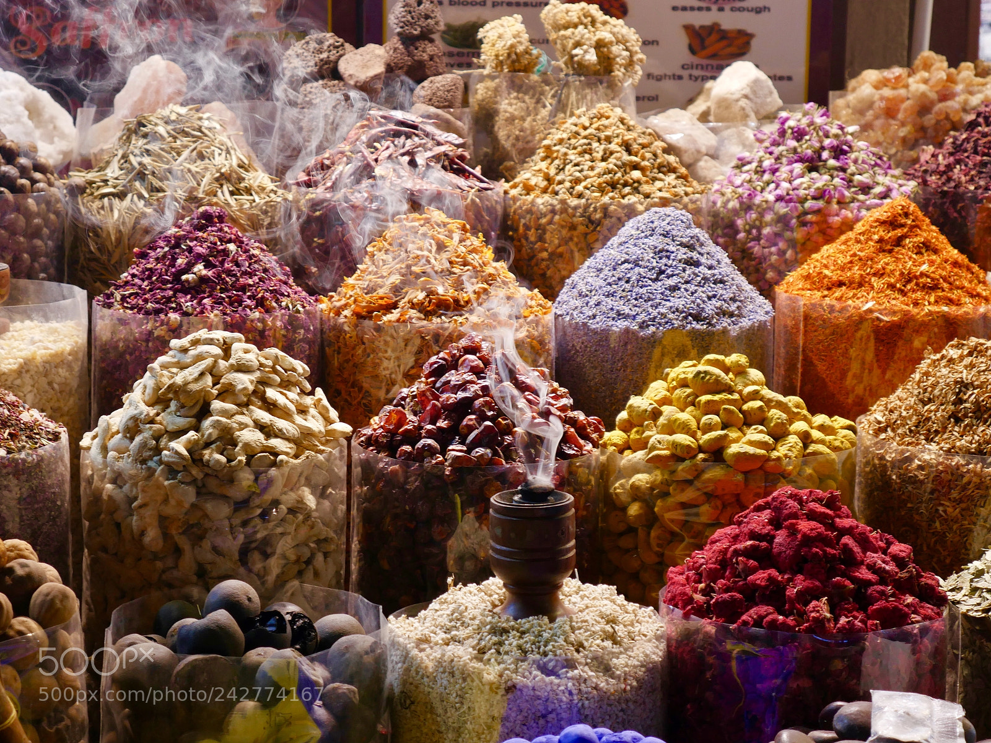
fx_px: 2405
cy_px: 372
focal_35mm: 84
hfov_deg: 23.3
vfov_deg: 17.6
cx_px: 496
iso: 500
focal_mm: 42
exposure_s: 1/100
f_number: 5.6
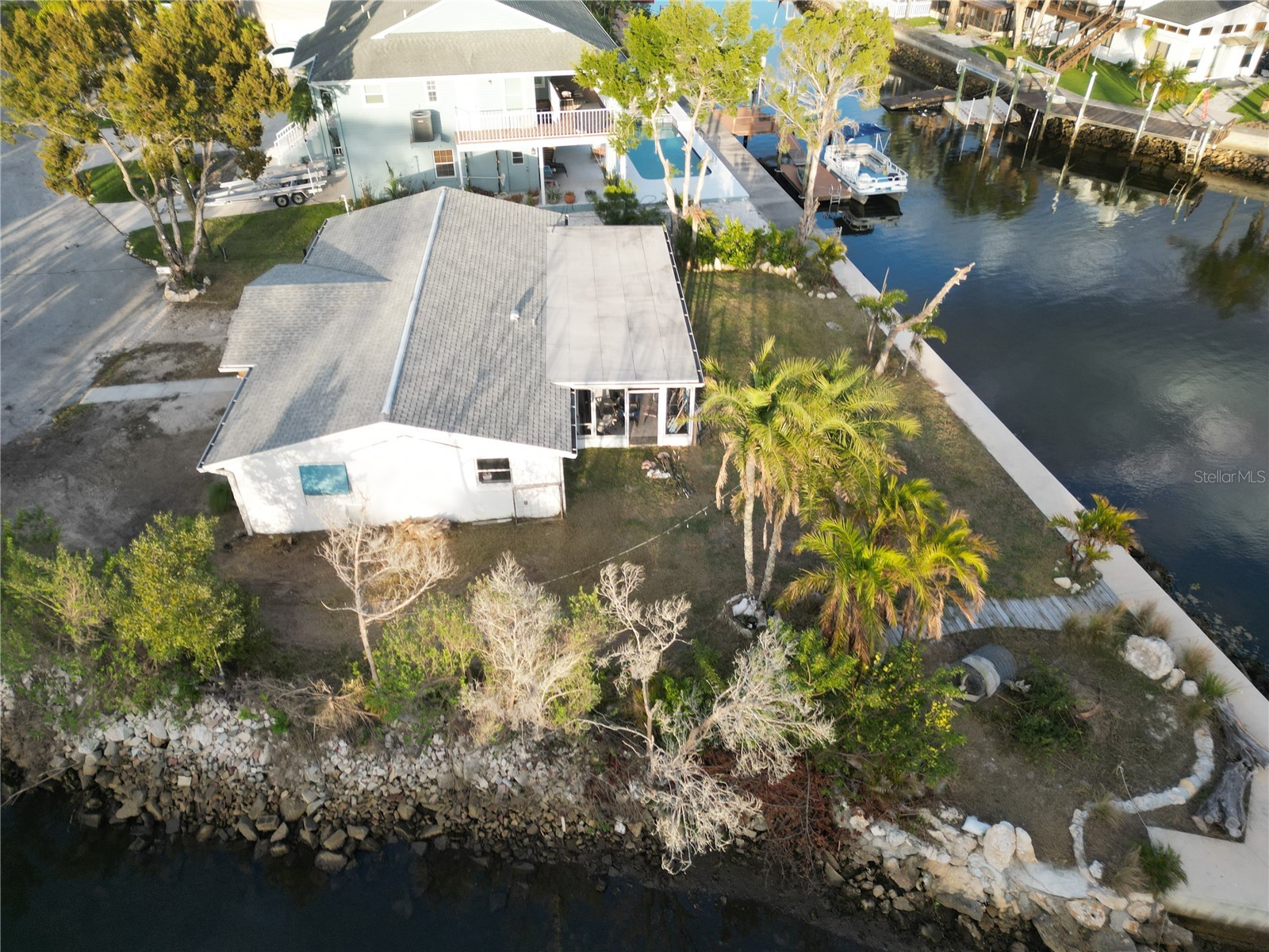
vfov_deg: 56.8
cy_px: 476
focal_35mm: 24
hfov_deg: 71.6
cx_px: 634
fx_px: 880
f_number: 1.7
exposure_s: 1/640
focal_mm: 6.72
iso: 200
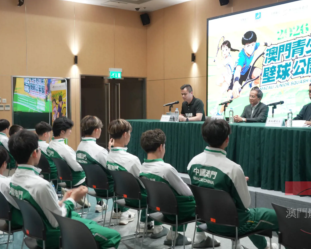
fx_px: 442
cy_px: 123
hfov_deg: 38.7
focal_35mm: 48
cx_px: 171
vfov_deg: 31.4
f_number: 4.5
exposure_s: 1/30
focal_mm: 28
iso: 800
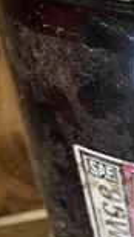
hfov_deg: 15.1
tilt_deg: -37.8
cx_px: 253
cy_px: 182
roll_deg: -1.3
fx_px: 428
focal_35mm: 68
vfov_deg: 30.4
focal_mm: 6.76
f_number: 1.78
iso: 500
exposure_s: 1/60
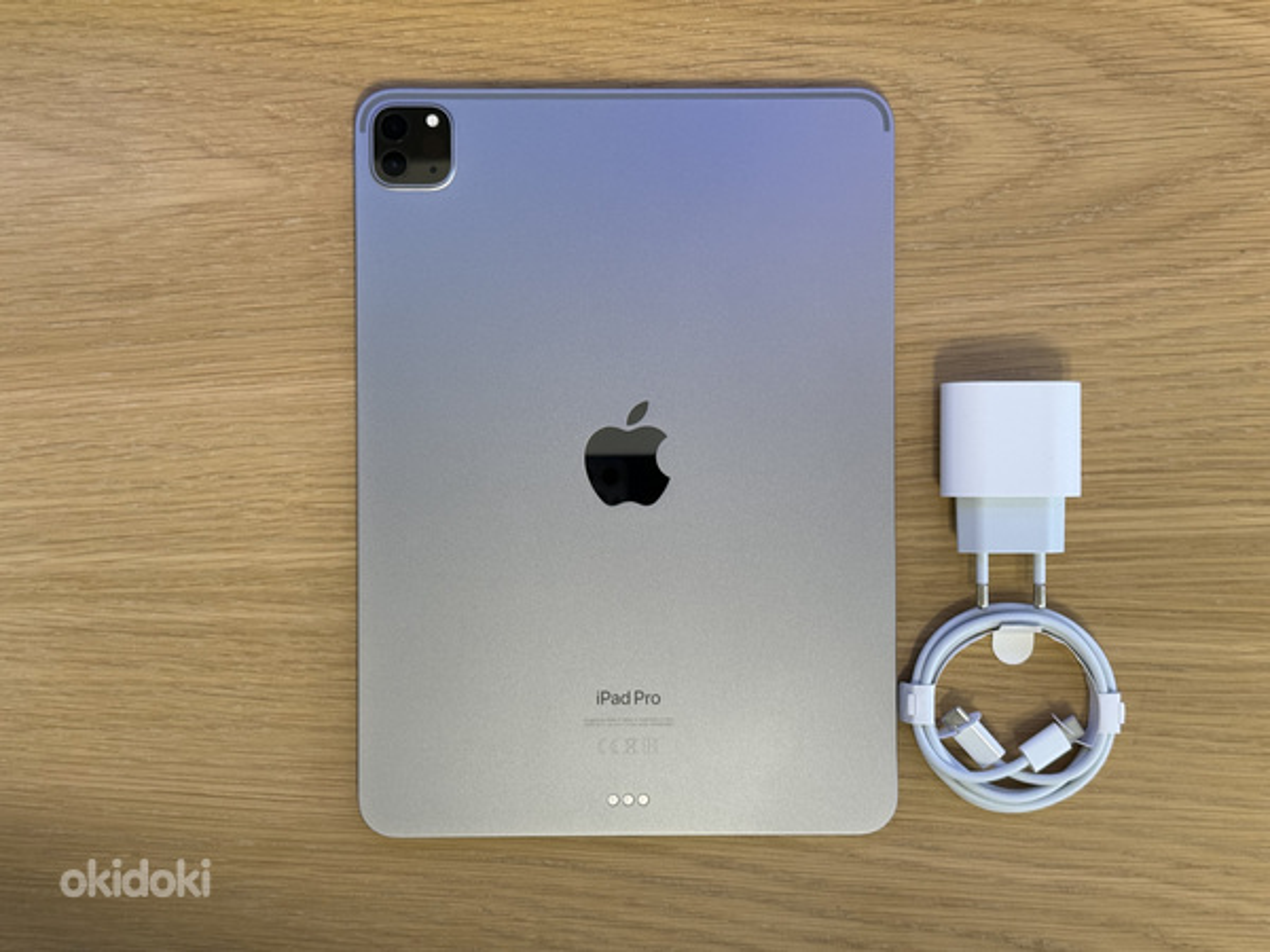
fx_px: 1761
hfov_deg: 39.7
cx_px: 635
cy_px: 476
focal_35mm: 48
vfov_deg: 30.3
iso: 160
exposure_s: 1/60
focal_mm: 6.76
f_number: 1.78
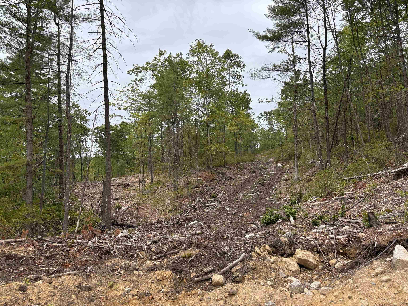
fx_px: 306
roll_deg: -1.1
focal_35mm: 26
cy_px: 153
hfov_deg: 67.3
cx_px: 204
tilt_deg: +4.9
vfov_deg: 53.1
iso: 50
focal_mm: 5.96
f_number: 1.6
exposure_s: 1/2451
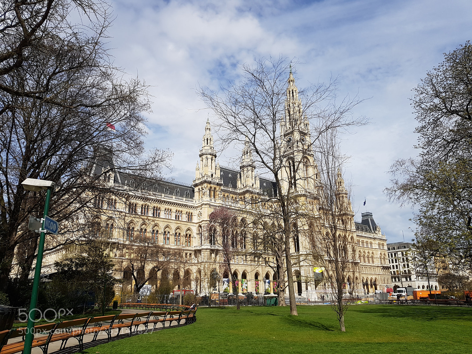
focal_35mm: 26
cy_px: 177
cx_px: 236
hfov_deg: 67.3
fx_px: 355
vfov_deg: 53.1
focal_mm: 4.2
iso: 40
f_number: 1.7
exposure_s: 1/2984
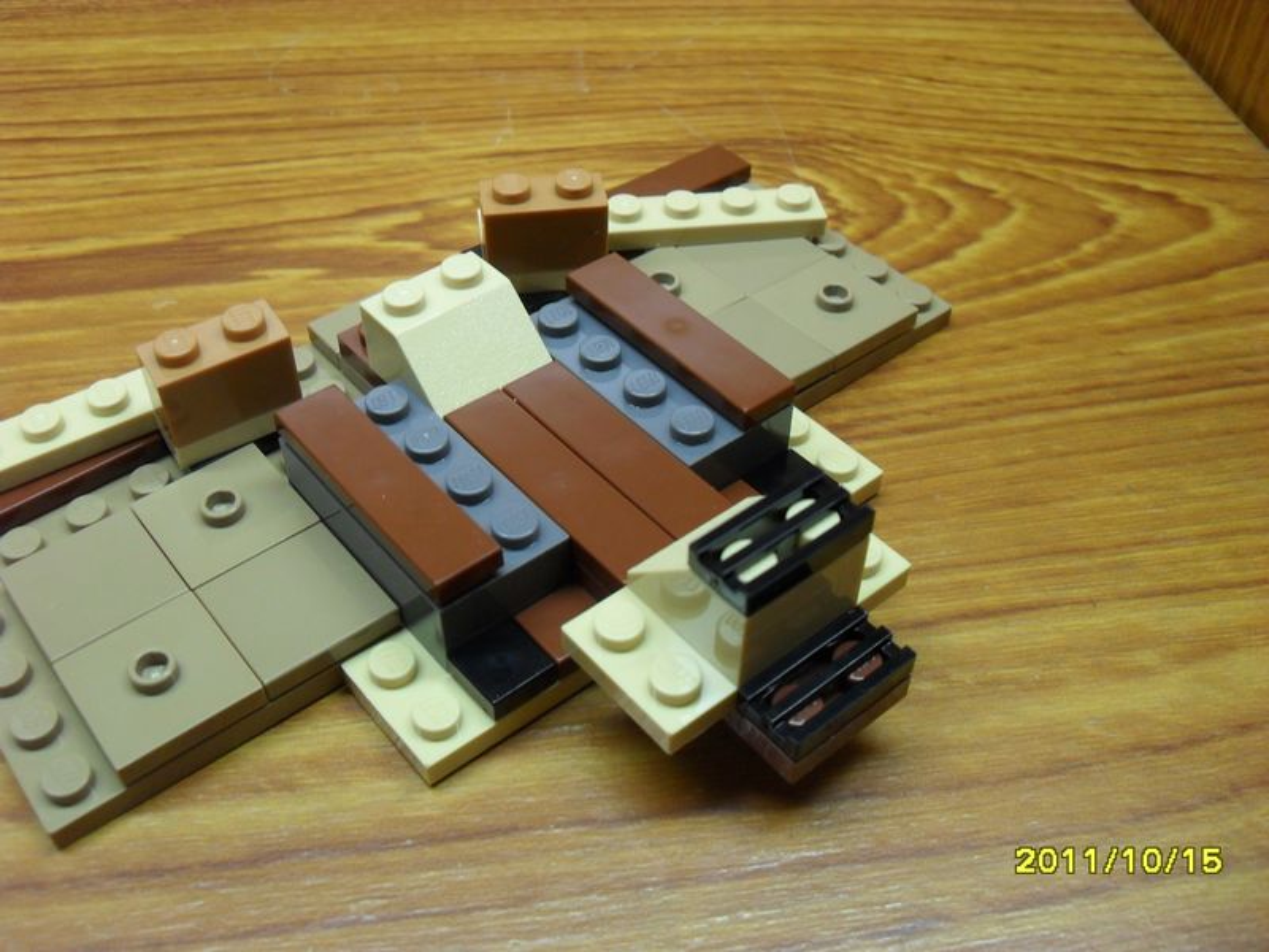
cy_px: 476
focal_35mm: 35
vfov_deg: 40.7
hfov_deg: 52.6
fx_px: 1283
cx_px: 634
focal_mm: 6.2
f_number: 2.8
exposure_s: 1/30
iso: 200
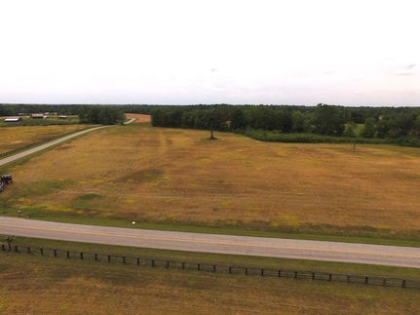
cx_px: 210
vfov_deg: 65.9
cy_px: 158
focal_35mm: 20
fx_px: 243
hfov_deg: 81.8
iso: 100
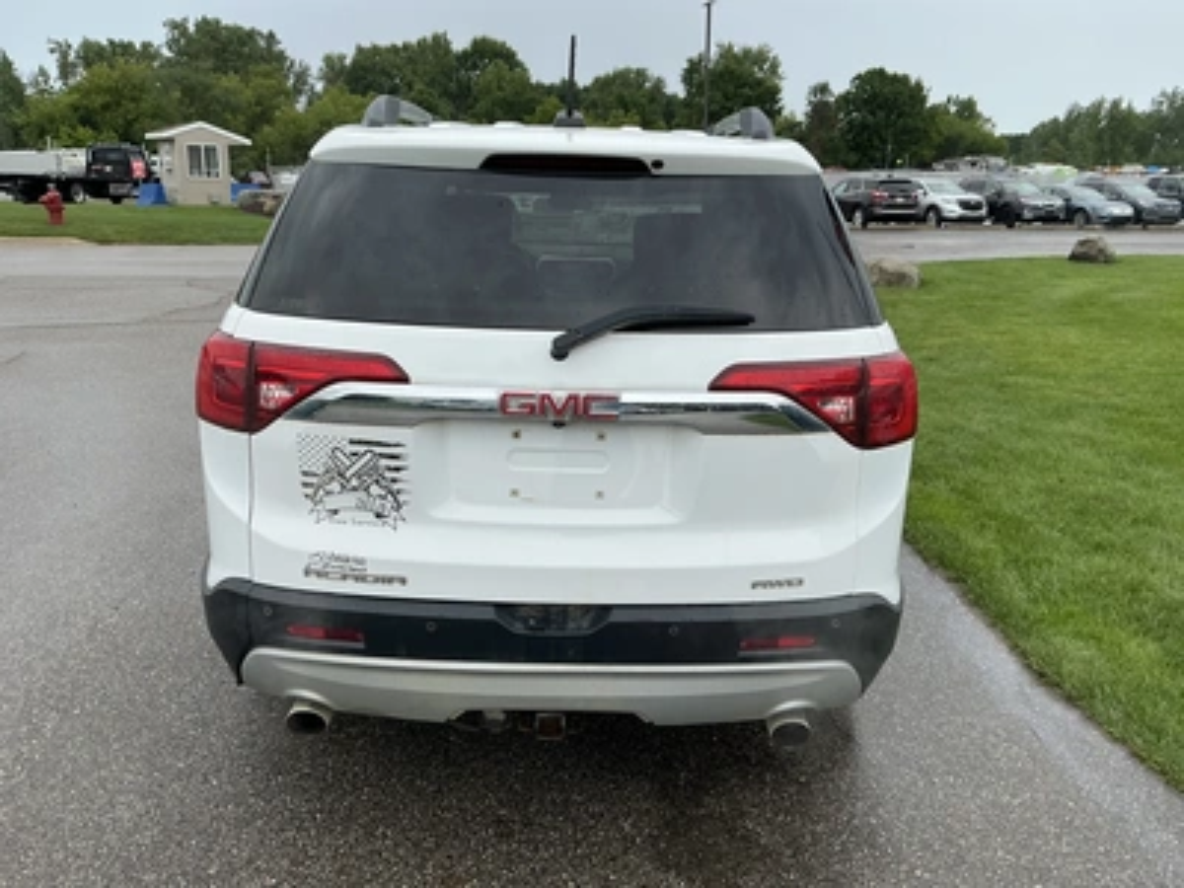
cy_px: 444
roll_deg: -1.8
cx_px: 592
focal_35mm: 28
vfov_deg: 49.7
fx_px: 958
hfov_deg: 63.4
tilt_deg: -16.4
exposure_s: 1/642
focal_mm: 3
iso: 25
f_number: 1.8
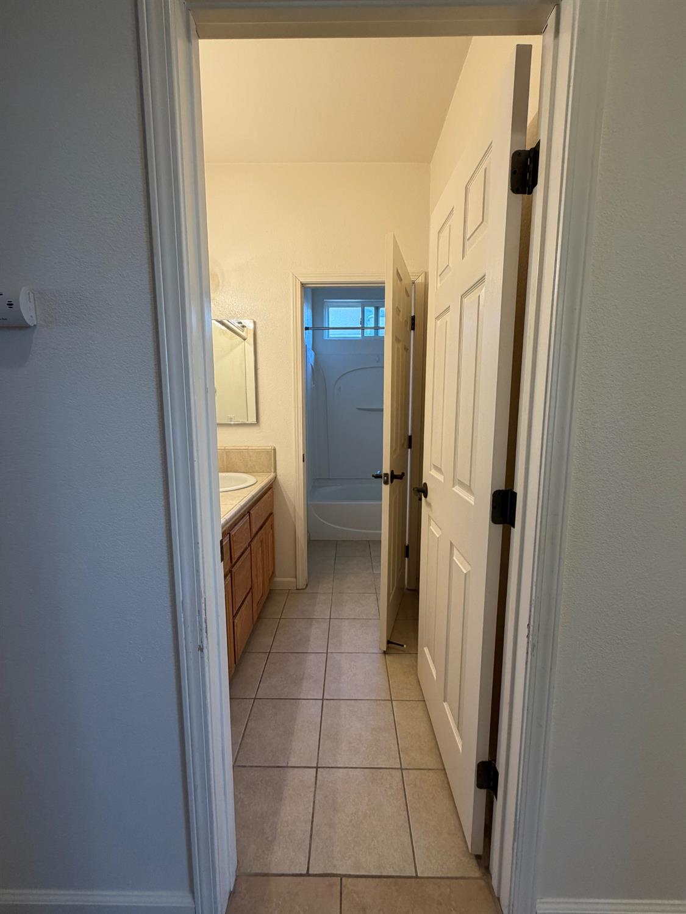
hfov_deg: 85.7
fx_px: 370
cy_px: 457
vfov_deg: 102.0
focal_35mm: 14
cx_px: 343
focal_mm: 2.22
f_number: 2.2
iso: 200
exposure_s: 1/120
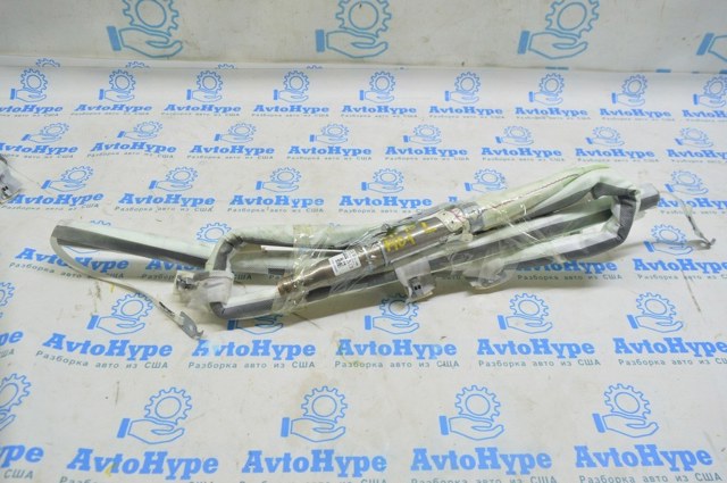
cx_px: 364
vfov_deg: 47.8
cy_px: 242
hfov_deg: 67.4
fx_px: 545
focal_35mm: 27
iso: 400
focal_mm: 18
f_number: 5.6
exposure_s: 1/20
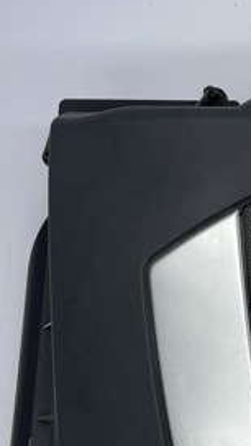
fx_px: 757
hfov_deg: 16.1
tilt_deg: -84.2
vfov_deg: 32.1
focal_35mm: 64
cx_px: 445
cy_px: 348
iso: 32
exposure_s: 1/395
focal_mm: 5.1
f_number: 1.6
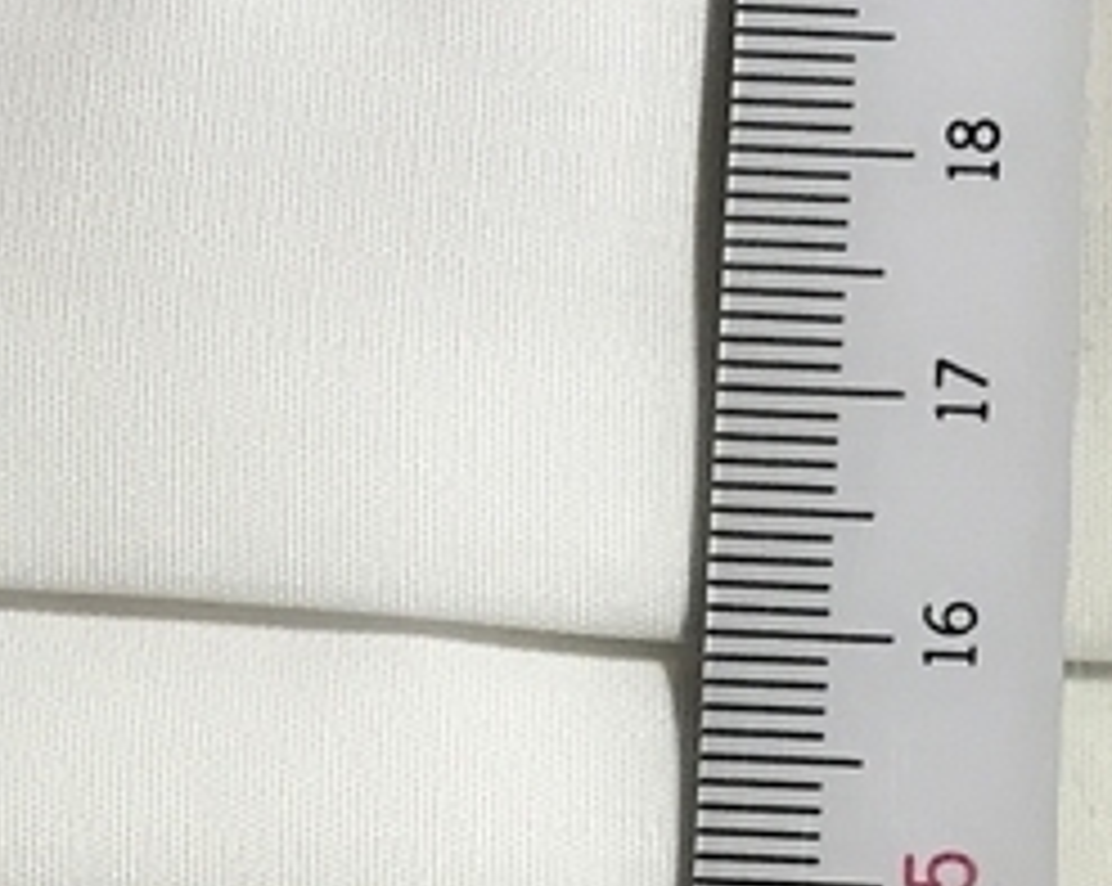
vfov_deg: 10.9
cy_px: 1565
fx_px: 4372
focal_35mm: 133
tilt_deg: -78.4
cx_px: 864
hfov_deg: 14.4
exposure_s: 1/33
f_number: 1.8
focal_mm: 3.99
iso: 25
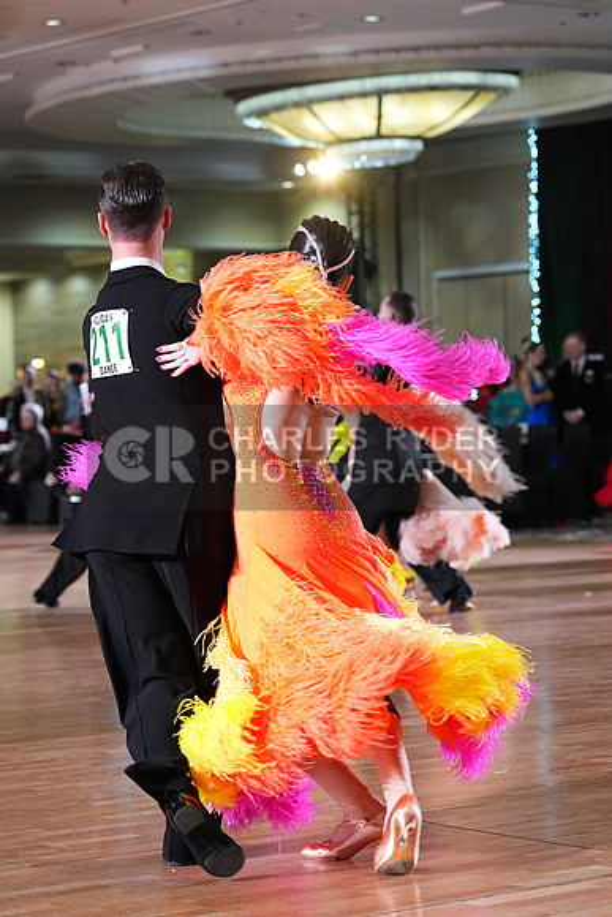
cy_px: 458
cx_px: 306
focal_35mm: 100
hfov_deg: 13.7
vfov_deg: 20.4
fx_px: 2548
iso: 6400
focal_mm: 100
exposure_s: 1/400
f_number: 4.5
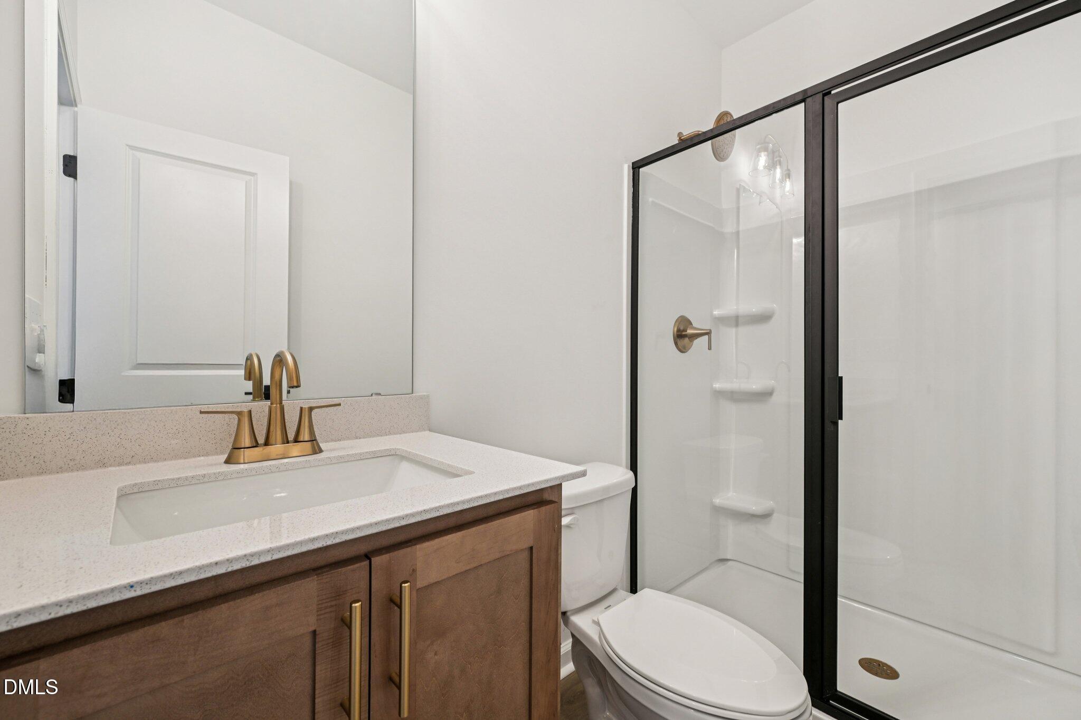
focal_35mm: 14
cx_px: 540
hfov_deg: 104.3
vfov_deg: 81.2
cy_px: 360
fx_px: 420
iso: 220
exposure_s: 1/15
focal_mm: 14
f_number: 8
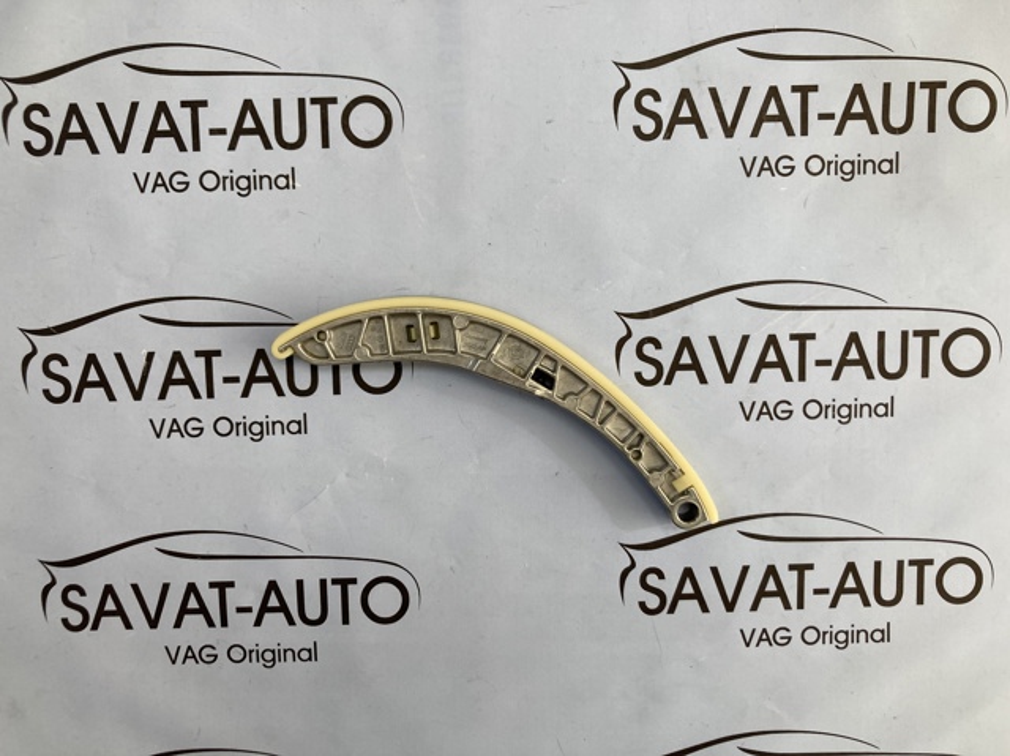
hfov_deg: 63.5
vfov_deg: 49.7
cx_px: 505
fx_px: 816
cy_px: 378
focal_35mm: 28
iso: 50
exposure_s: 1/121
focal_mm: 3.99
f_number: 1.8
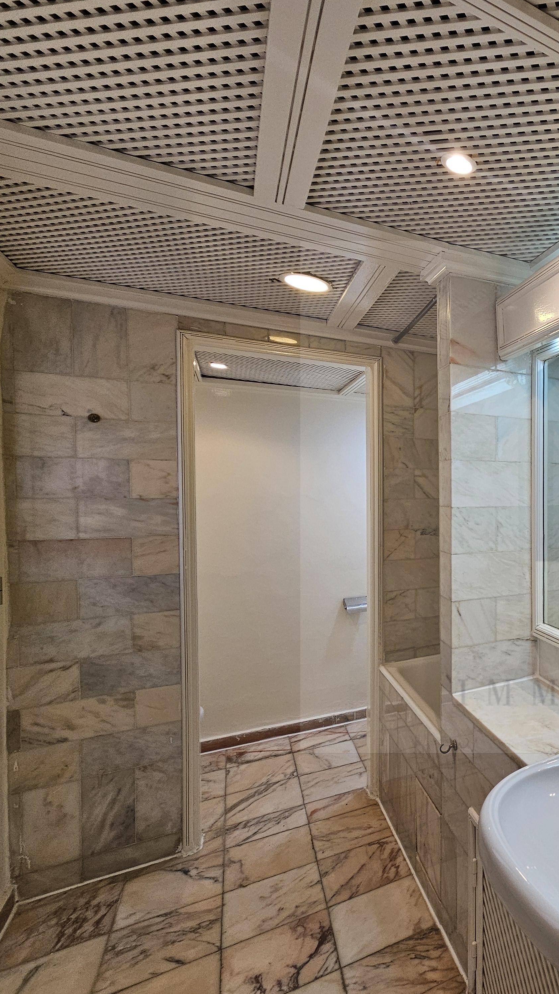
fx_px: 501
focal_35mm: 19
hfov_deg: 43.2
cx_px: 634
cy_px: 497
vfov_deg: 89.6
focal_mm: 2.2
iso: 64
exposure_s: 1/100
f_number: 2.2
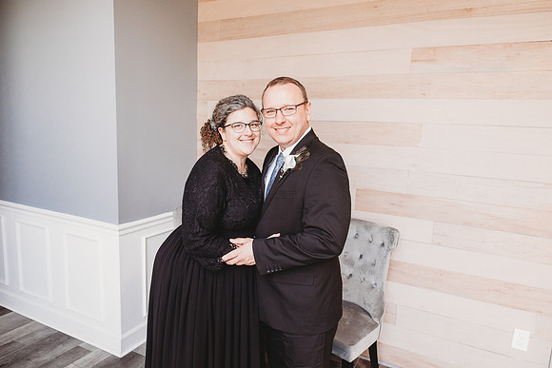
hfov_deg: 73.7
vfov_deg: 53.2
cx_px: 276
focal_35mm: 24
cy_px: 184
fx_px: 368
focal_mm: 24
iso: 500
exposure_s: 1/200
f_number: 2.8
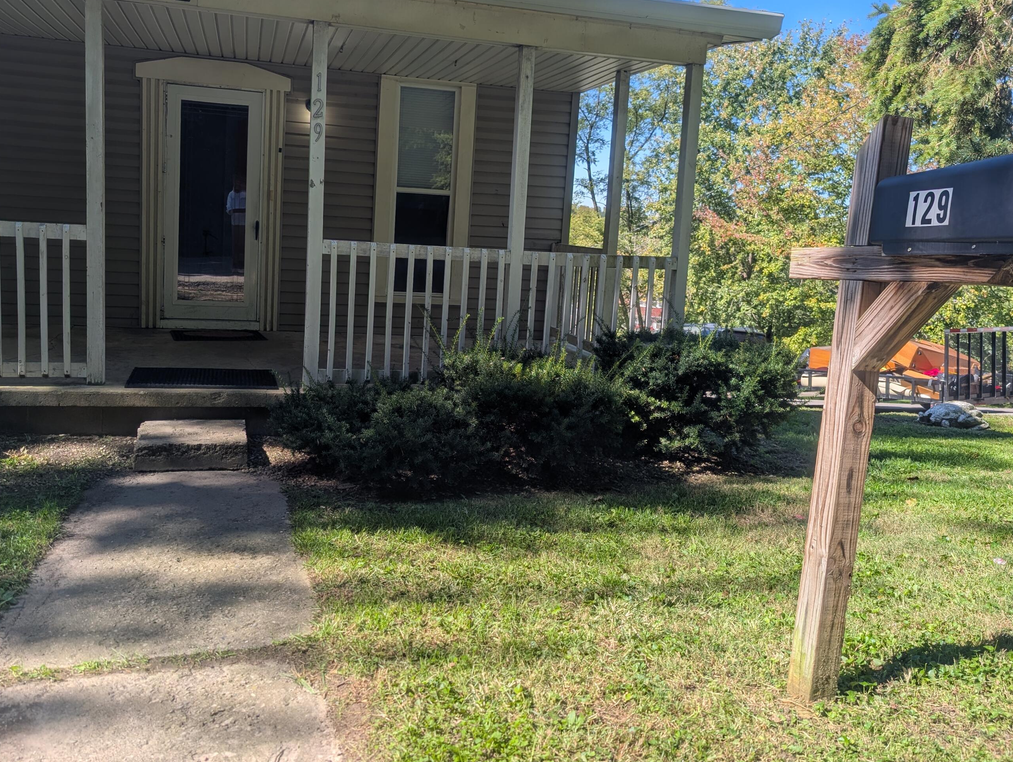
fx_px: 820
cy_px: 332
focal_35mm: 28
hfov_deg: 63.3
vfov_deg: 49.7
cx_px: 460
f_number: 1.68
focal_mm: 6.9
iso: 20
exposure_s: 1/484
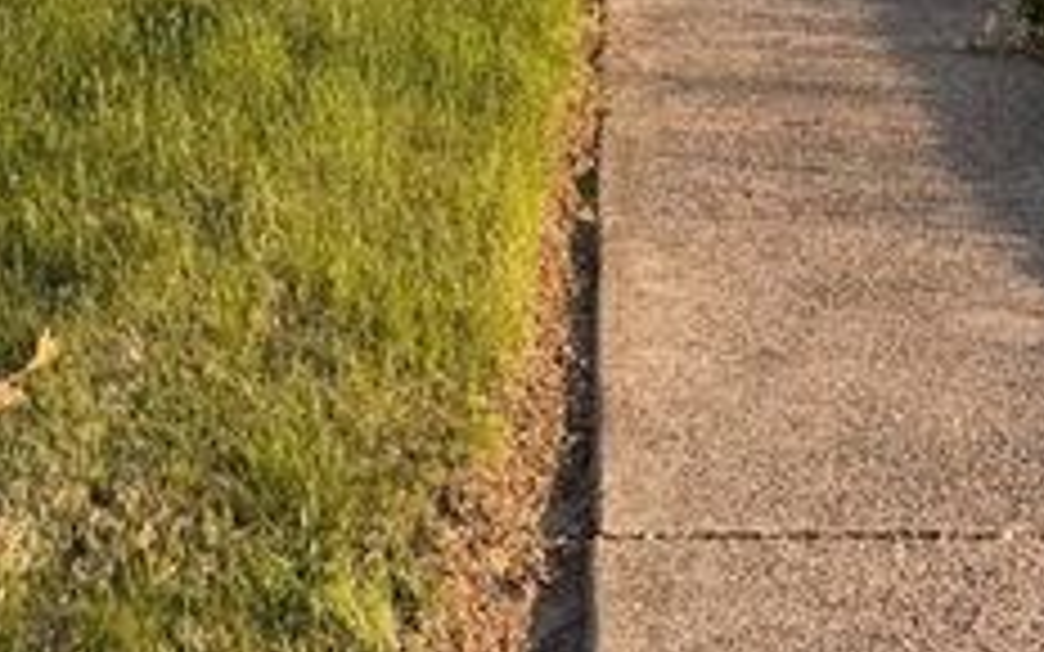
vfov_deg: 15.3
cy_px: -533
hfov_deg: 28.1
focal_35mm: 73
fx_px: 2077
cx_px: 657
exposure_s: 1/1437
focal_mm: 6.76
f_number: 1.78
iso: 80
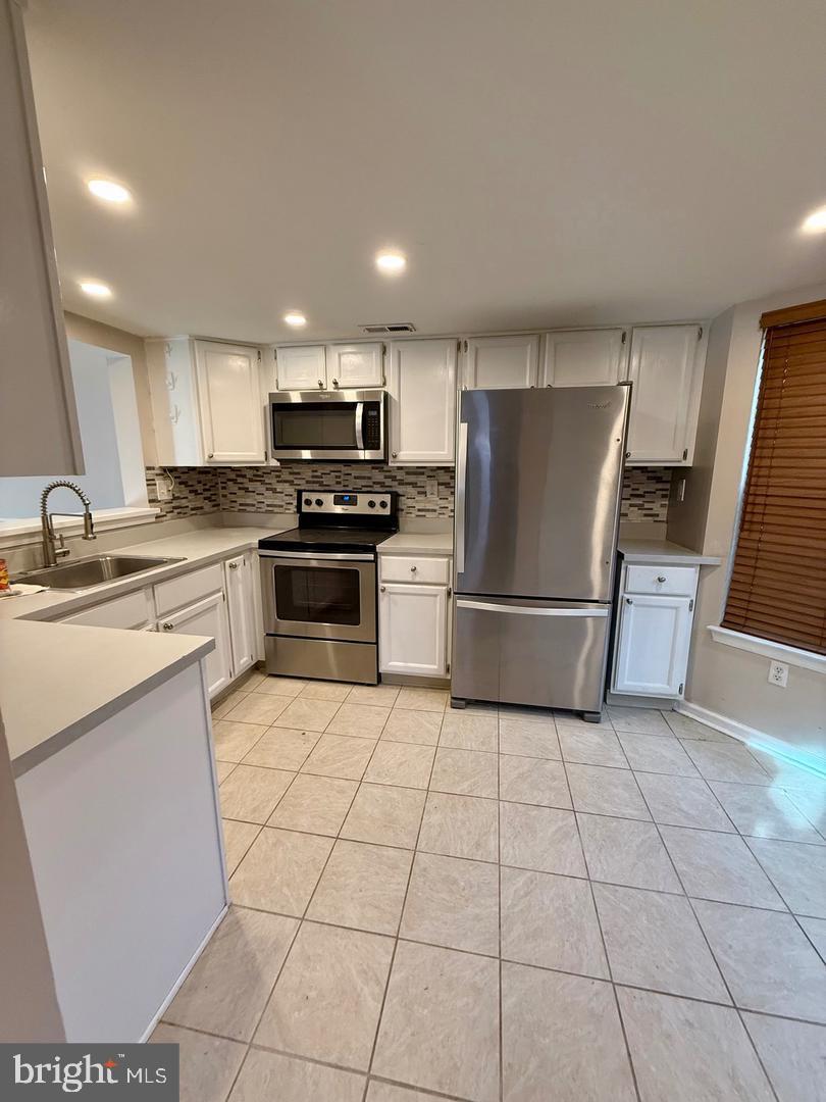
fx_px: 445
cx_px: 413
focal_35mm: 14
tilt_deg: -10.4
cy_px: 551
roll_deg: -0.8
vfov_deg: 102.1
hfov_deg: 85.7
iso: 320
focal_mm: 2.22
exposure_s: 1/120
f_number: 2.2
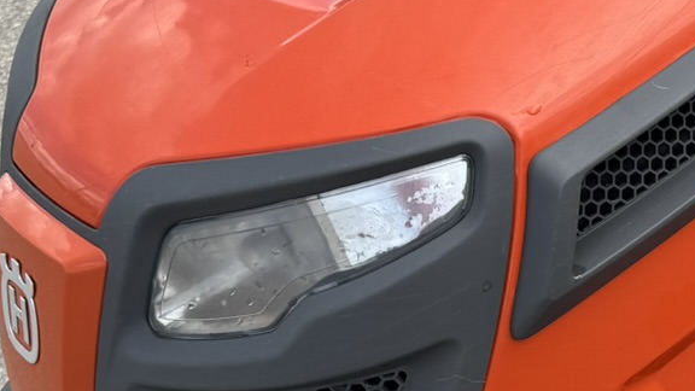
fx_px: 1714
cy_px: 315
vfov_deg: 13.0
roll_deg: +0.4
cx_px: 886
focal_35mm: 93
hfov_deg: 21.0
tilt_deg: -30.6
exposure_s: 1/1637
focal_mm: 6.76
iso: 80
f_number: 1.78
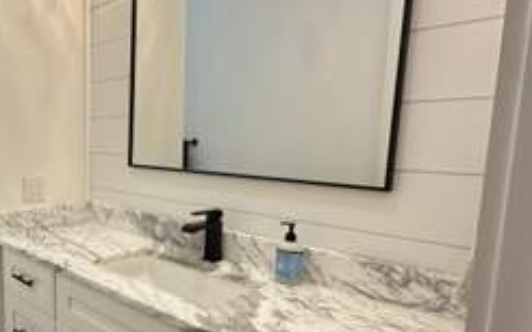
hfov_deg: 53.3
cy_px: 183
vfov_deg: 43.1
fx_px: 420
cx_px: 20
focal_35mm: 29
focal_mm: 2.22
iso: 125
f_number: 2.2
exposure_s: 1/120
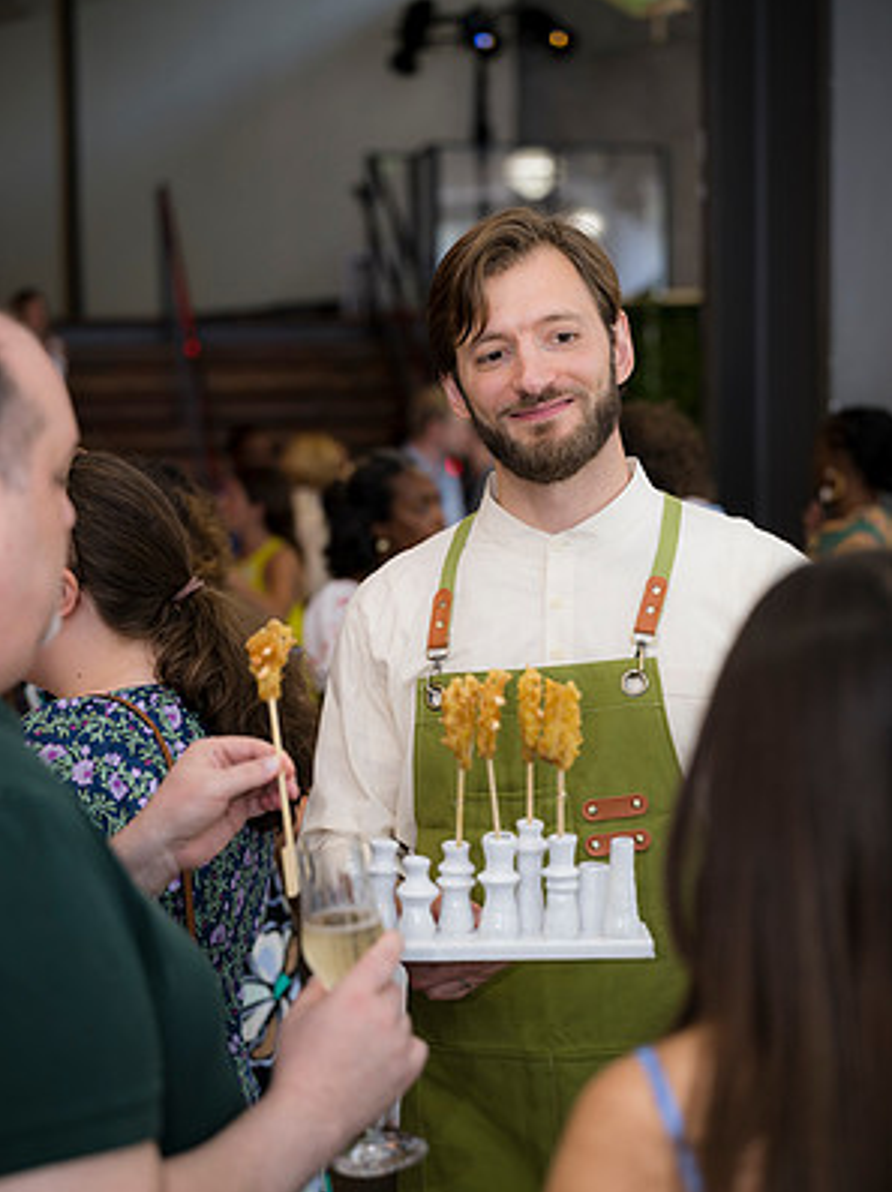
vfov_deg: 32.2
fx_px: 2065
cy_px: 667
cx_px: 448
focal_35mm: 60
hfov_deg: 24.4
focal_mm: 55
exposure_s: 1/160
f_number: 2.2
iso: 180
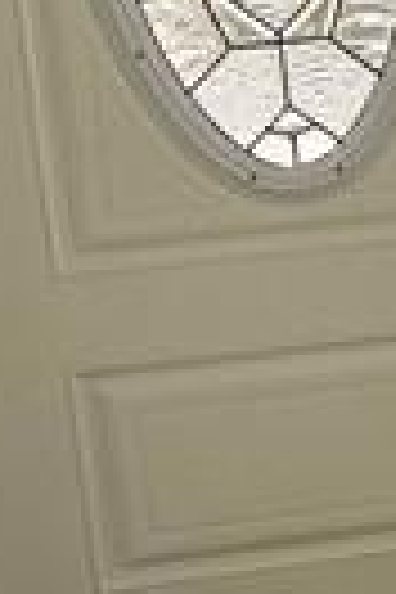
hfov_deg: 5.2
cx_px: 2092
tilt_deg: -11.1
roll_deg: +1.7
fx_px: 3201
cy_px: 162
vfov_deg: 10.6
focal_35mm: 194
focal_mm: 6.76
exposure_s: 1/131
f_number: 1.78
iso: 50
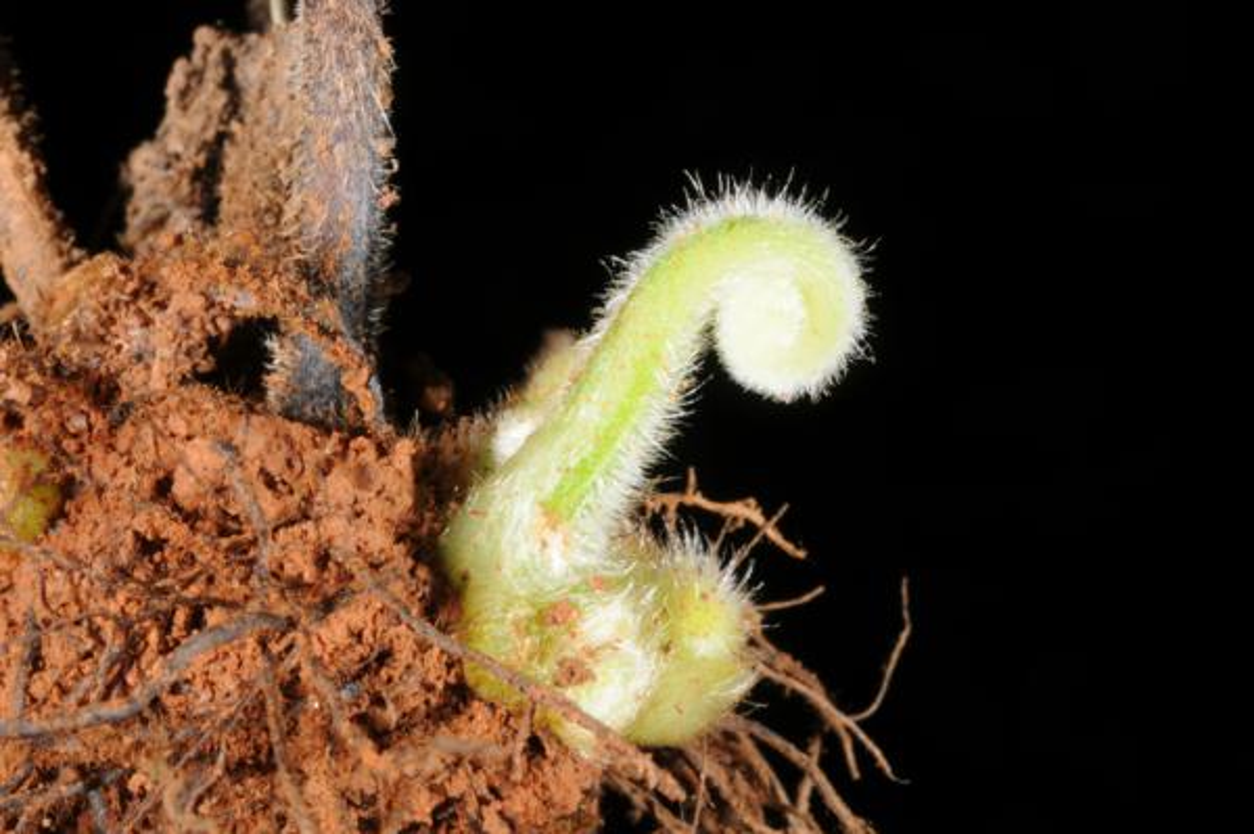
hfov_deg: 22.6
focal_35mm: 90
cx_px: 627
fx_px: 3132
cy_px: 417
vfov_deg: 15.2
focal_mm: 60
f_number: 45
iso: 200
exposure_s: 1/60
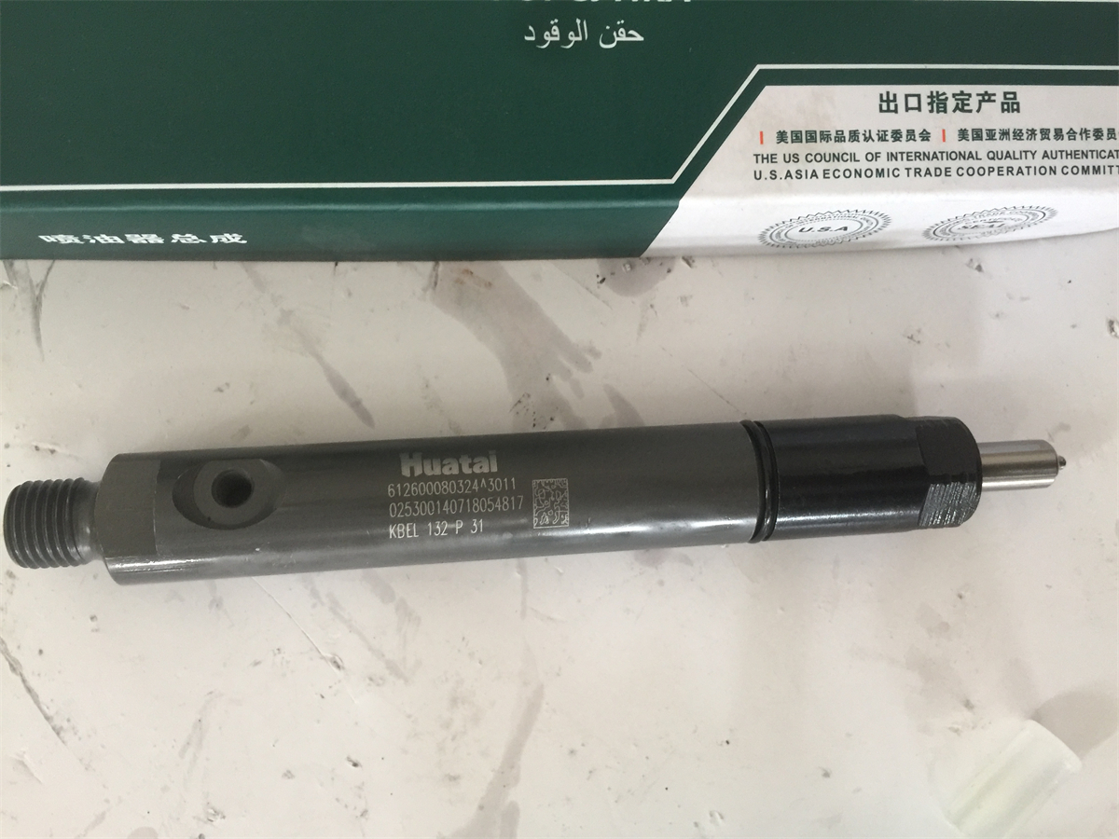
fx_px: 937
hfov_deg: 61.7
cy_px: 420
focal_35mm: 29
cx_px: 560
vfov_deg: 48.2
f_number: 2.2
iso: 100
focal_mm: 4.15
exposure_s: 1/17
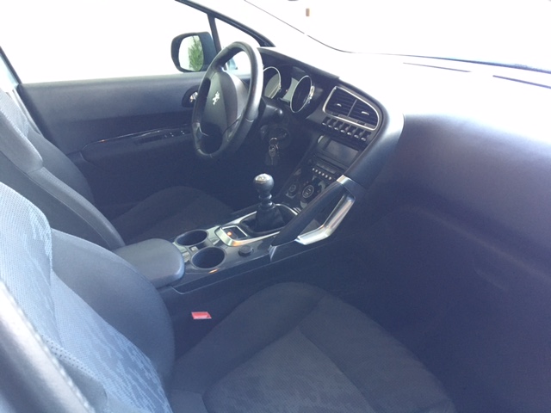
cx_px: 276
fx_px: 462
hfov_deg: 61.7
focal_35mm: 29
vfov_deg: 48.2
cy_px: 206
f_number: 2.2
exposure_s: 1/33
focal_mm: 4.15
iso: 200
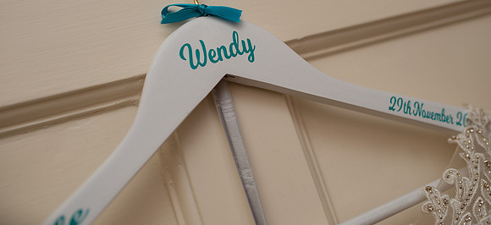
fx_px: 478
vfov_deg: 26.2
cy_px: 61
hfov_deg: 54.4
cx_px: 246
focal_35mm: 38
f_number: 2.8
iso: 100
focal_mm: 35
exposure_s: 1/160
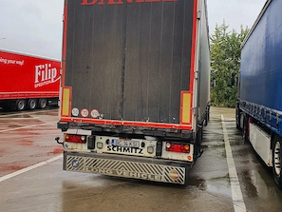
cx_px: 141
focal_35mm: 35
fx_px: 285
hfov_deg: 52.6
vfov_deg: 40.6
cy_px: 87
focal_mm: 4.3
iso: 50
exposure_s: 1/182
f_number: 2.4
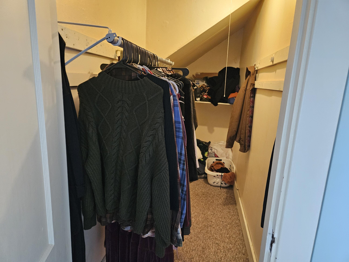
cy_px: 131
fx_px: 232
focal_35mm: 23
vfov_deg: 58.9
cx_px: 174
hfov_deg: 73.9
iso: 800
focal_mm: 5.4
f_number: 1.8
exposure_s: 1/120
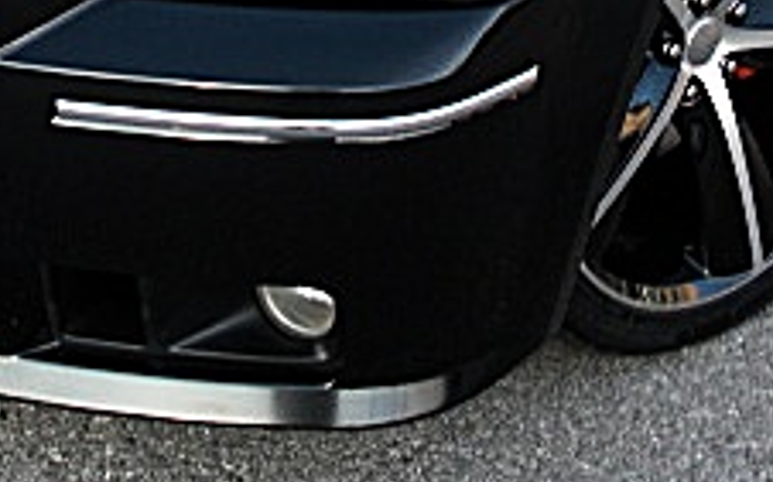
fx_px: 2274
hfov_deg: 19.3
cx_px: 325
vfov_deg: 11.6
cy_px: -219
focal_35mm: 108
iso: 100
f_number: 2.8
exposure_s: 1/100
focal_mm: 6.3
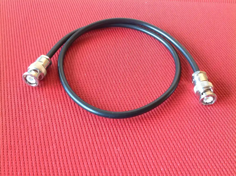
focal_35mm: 35
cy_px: 88
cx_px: 118
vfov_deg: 40.6
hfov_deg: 52.7
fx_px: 238
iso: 200
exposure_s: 1/15
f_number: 2.4
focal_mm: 4.28
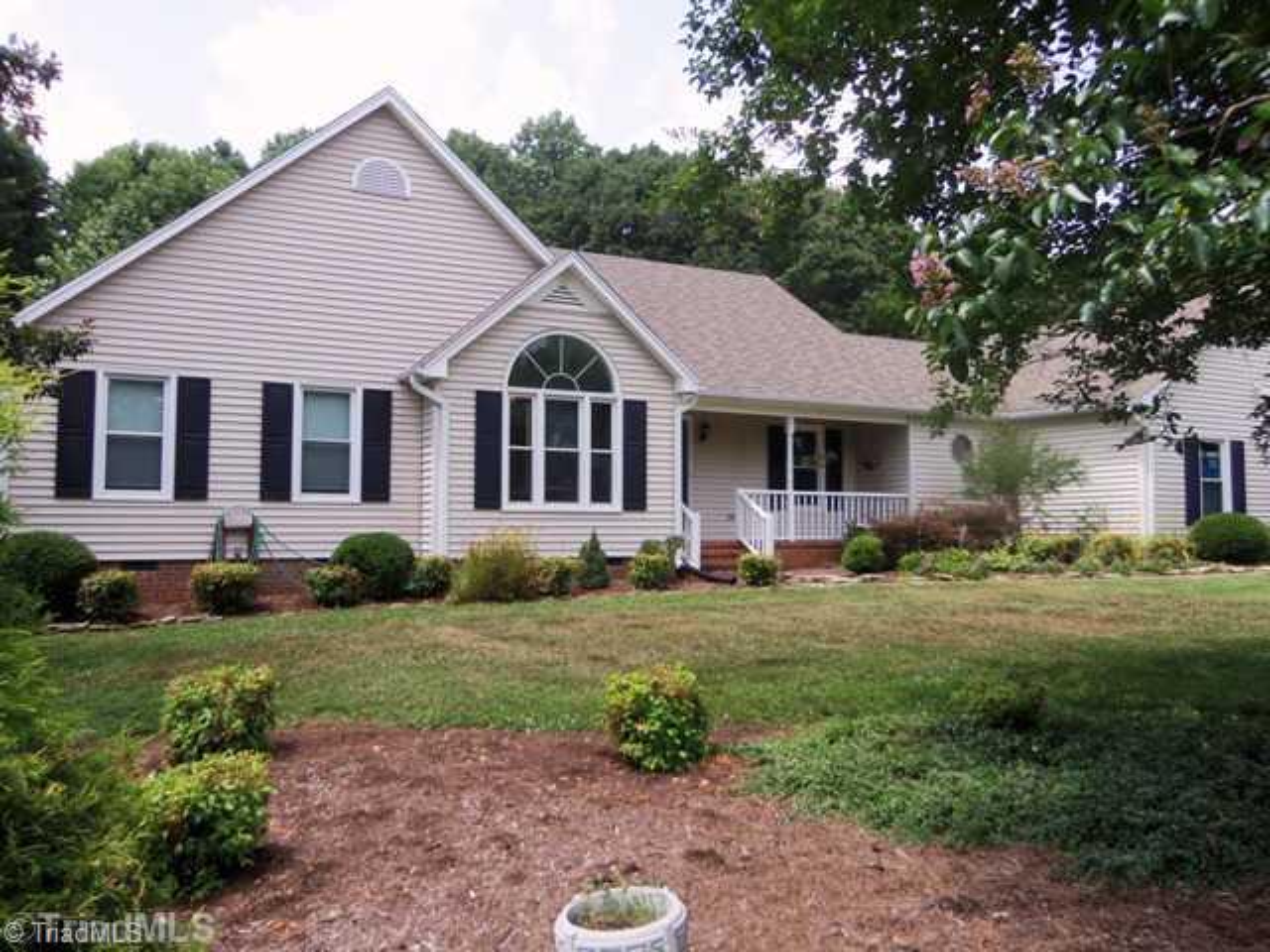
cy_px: 476
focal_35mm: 28
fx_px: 1027
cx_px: 635
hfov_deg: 63.4
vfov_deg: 49.7
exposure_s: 1/320
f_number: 3.9
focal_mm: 5.1
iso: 64
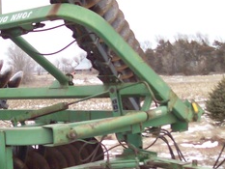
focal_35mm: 84
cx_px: 53
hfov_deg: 23.0
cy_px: 101
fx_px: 546
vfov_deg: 17.6
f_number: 2.7
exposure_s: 1/390
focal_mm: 6
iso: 80
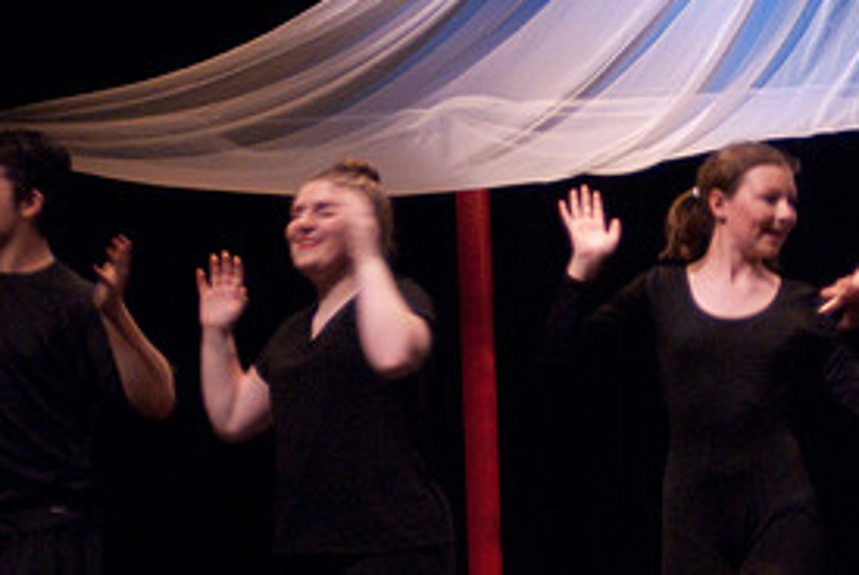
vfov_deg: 8.7
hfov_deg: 12.9
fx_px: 3774
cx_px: 750
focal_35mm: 158
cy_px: 359
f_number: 2.8
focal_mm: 50
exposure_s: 1/60
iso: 1250
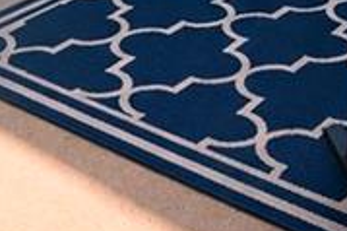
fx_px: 770
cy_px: -417
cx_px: 368
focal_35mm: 80
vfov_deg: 11.6
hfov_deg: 24.0
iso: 400
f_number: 7.1
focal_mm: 14
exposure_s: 1/640
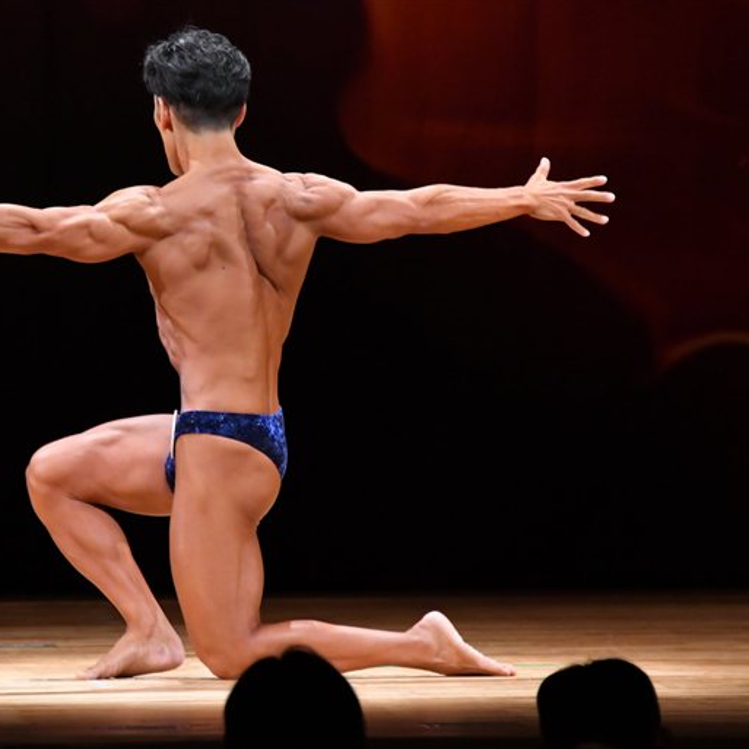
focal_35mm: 404
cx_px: 218
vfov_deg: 4.3
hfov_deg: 4.3
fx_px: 9890
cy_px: 375
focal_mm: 210
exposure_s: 1/400
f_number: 5.6
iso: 4000
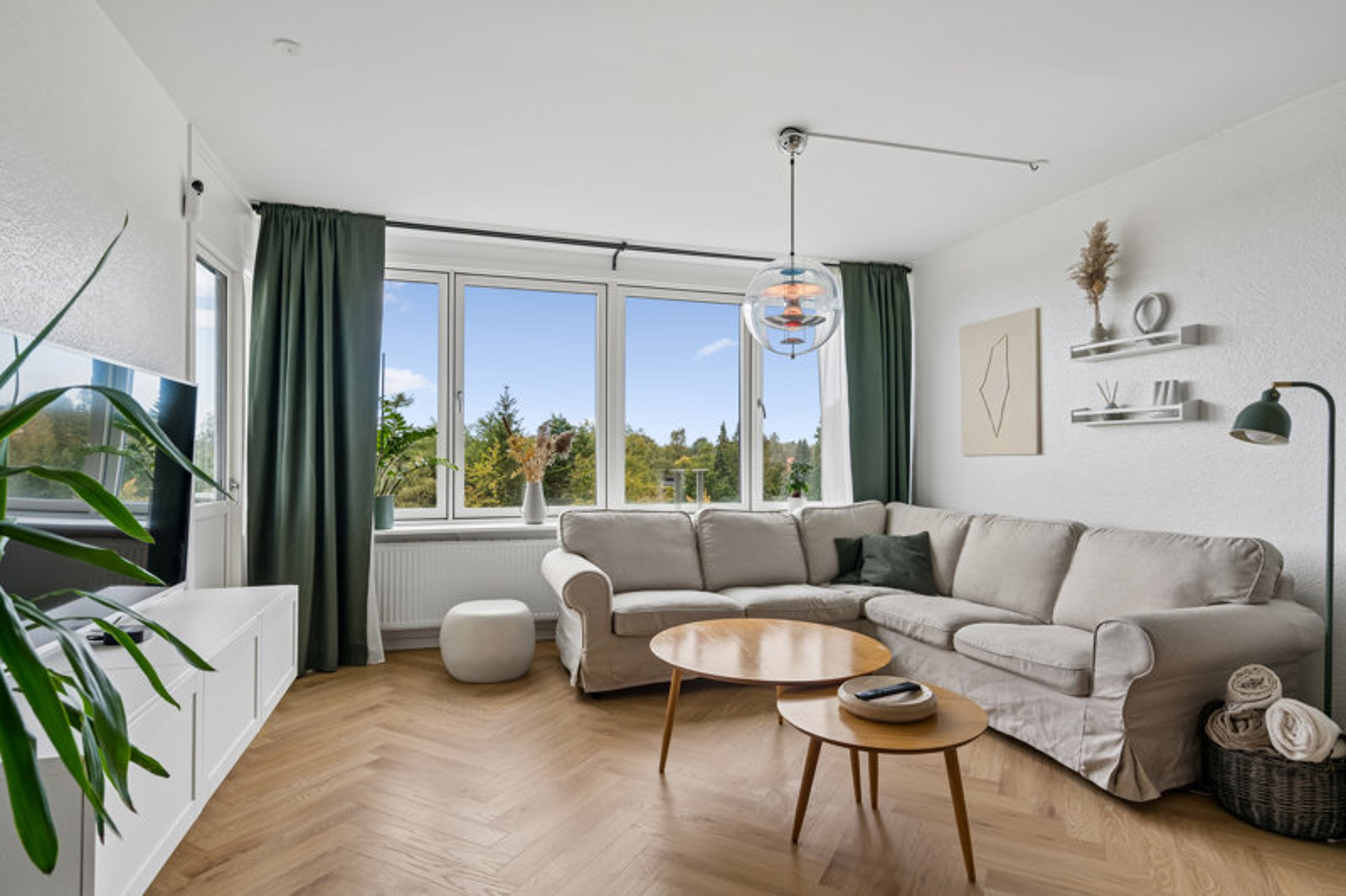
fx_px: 710
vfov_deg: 64.5
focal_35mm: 19
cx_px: 673
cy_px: 448
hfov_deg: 86.9
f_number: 7.1
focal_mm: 19
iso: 800
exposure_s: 1/160
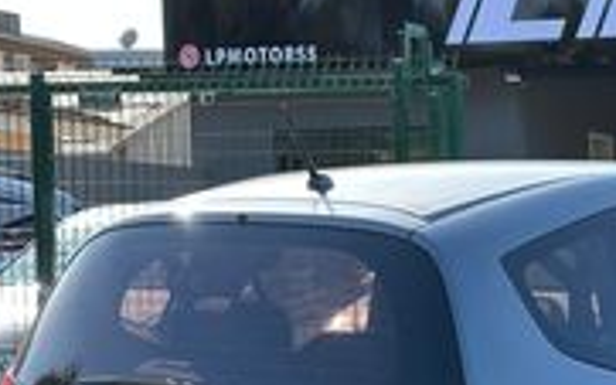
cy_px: 453
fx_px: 2215
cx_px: 531
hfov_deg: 15.7
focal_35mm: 132
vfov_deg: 9.8
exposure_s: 1/740
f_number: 1.78
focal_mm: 6.86
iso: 64
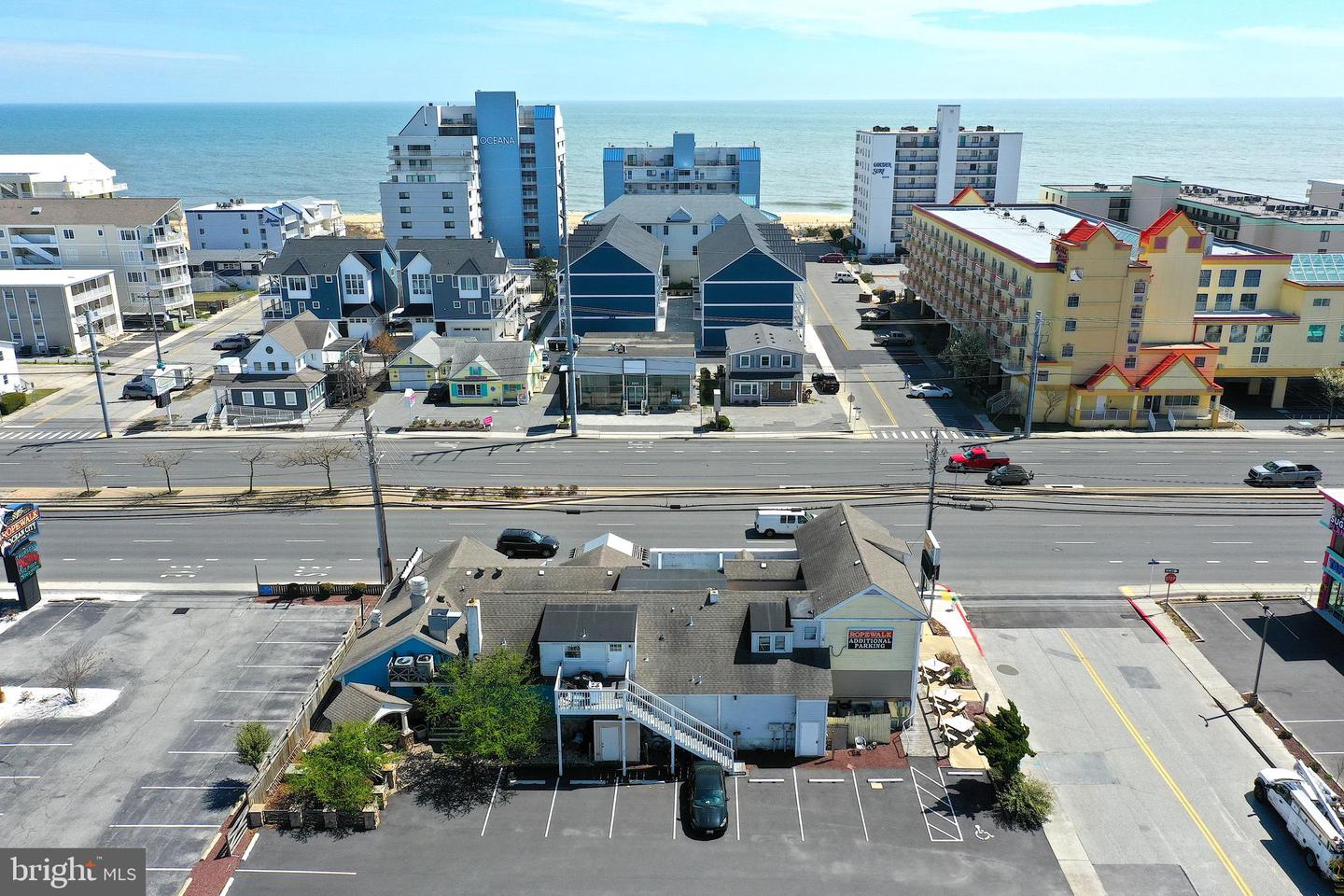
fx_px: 1045
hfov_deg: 65.5
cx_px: 672
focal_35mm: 28
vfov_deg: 46.4
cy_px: 448
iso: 100
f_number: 6.3
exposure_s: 1/500
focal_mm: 10.26
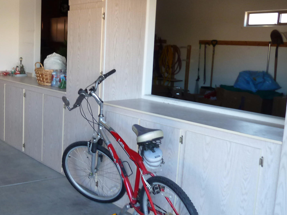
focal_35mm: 46
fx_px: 381
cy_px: 98
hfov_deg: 38.7
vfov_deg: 31.5
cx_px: 34
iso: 125
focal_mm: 4.1
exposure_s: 1/30
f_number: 3.3
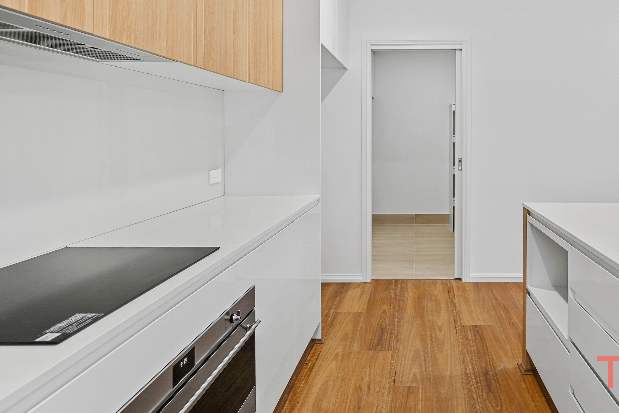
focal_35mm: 22
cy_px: 151
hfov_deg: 75.7
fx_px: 378
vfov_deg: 56.5
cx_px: 421
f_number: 4
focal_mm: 14
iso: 100
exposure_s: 1/10
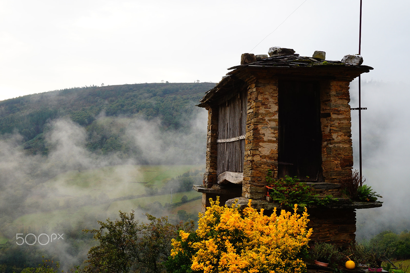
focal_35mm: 44
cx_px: 205
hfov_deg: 45.0
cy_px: 136
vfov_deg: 30.8
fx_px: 495
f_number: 14
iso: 200
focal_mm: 29
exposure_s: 1/20
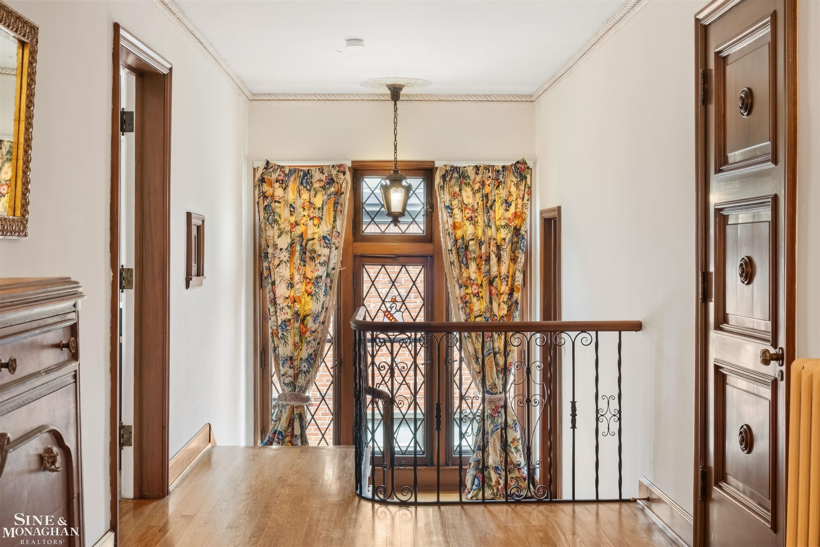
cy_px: 274
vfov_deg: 32.6
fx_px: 934
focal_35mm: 41
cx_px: 410
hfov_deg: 47.4
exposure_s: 1/2
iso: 800
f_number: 8
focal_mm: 27
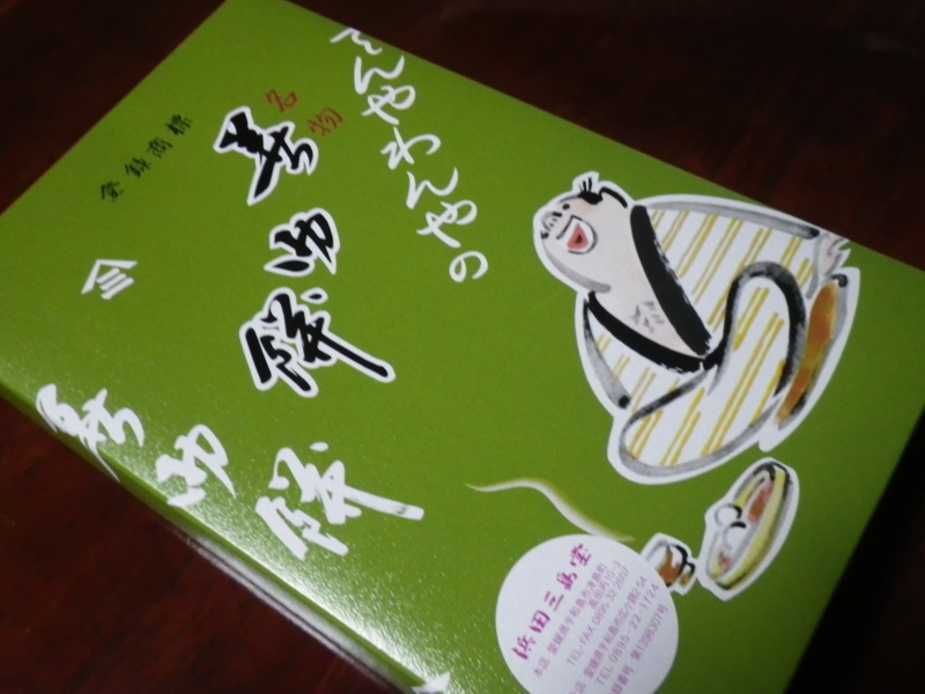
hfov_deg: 54.0
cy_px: 347
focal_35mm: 34
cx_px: 462
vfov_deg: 41.8
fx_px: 909
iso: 640
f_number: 3.8
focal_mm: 6.1
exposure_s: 1/50
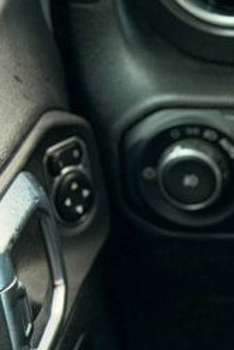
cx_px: 720
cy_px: 160
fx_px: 1999
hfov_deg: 6.1
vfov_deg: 10.0
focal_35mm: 205
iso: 250
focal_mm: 6.76
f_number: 1.78
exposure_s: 1/41
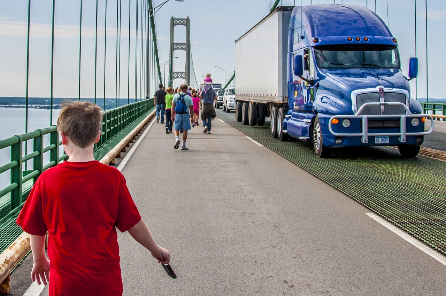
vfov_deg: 24.6
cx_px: 196
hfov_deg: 36.9
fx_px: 668
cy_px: 56
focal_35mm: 54
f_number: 8
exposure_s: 1/400
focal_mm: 18
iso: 100
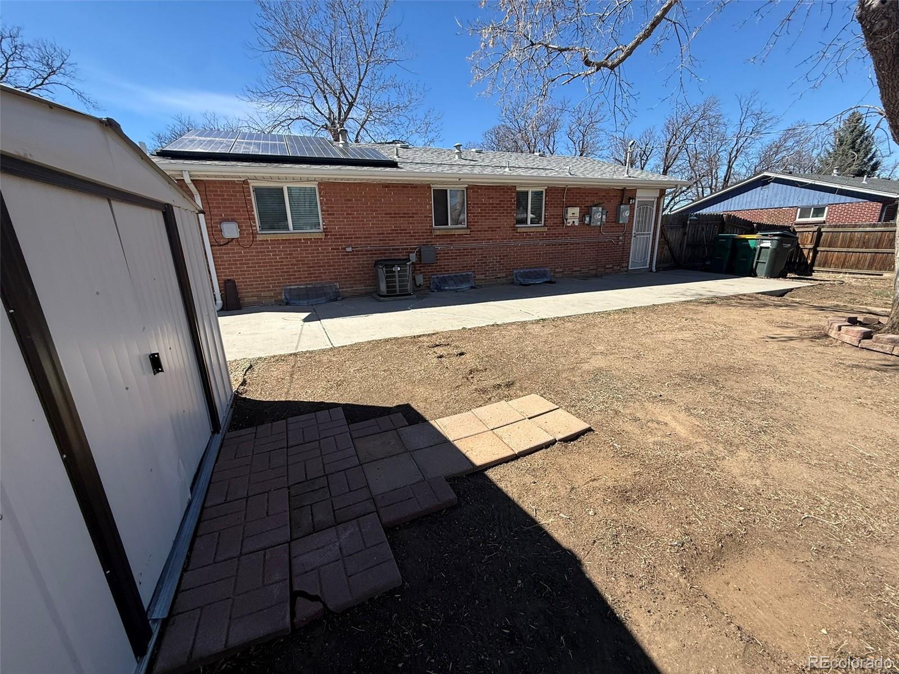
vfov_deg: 85.7
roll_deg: +1.5
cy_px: 337
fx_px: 364
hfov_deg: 102.1
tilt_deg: -15.9
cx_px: 450
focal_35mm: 14
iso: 50
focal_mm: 2.22
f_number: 2.2
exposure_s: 1/1431
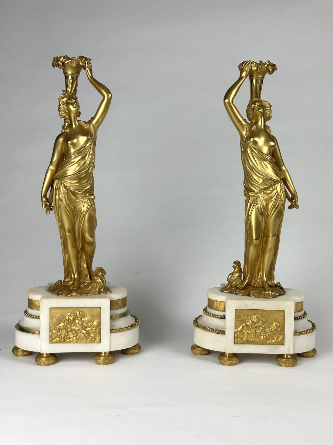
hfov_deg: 30.3
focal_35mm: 48
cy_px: 222
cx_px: 166
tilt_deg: -7.6
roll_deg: -1.7
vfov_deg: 39.7
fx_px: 616
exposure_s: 1/133
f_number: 1.78
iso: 50
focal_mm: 6.86
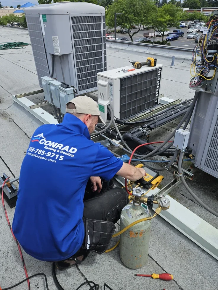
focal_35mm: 24
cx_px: 109
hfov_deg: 56.8
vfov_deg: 71.6
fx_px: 201
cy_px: 140
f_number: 1.8
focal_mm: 5.4
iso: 25
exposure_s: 1/2094
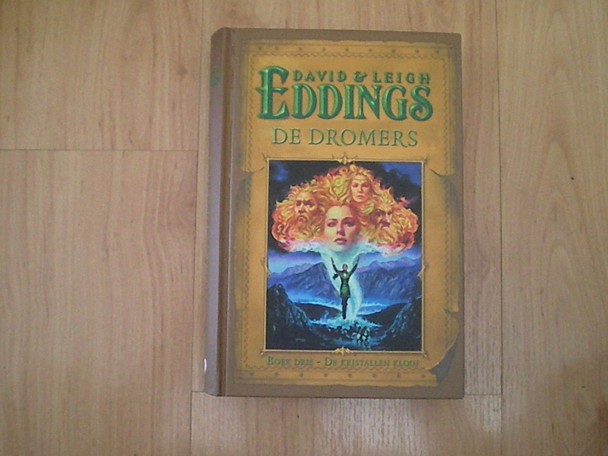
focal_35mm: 38
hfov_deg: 49.0
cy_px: 228
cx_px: 304
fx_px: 667
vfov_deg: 37.7
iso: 738
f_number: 3.1
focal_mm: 6.3
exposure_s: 1/100
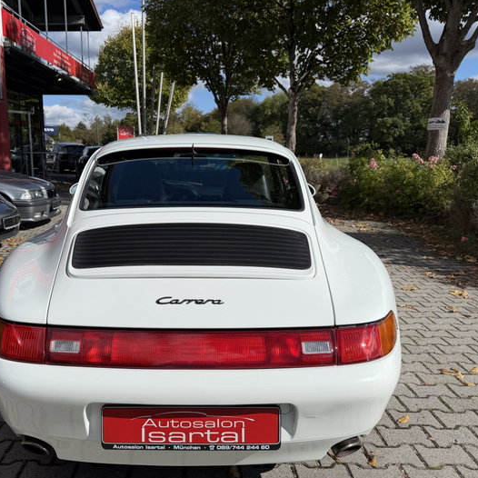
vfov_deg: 52.5
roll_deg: +0.4
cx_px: 192
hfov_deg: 52.2
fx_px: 484
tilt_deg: -11.9
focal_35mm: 31
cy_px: 252
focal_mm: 6.76
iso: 80
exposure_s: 1/10309
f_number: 1.78
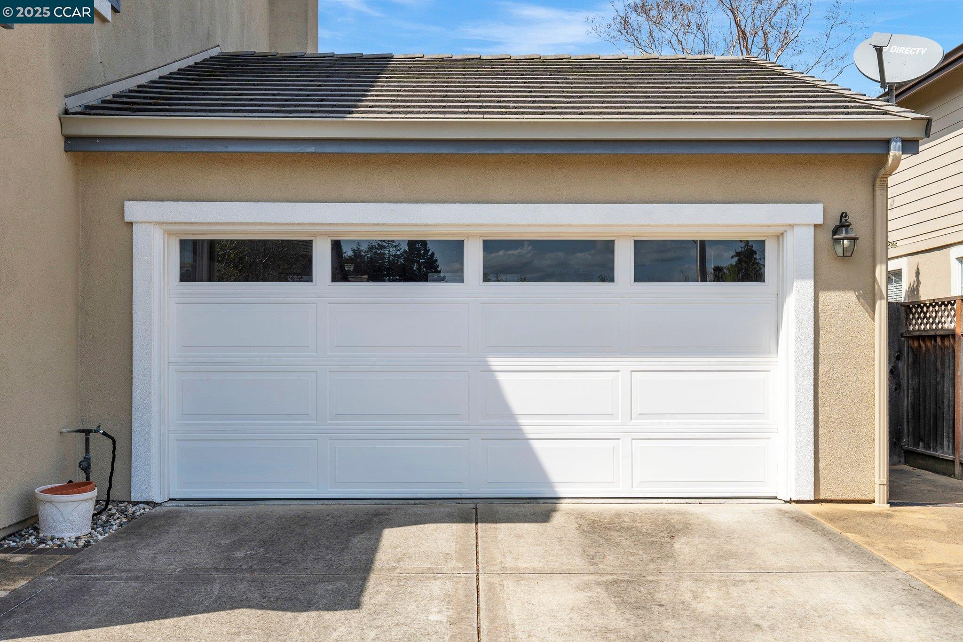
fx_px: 909
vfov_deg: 38.9
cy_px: 321
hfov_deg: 55.8
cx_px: 482
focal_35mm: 34
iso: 100
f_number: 6.3
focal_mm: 23
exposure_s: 1/400
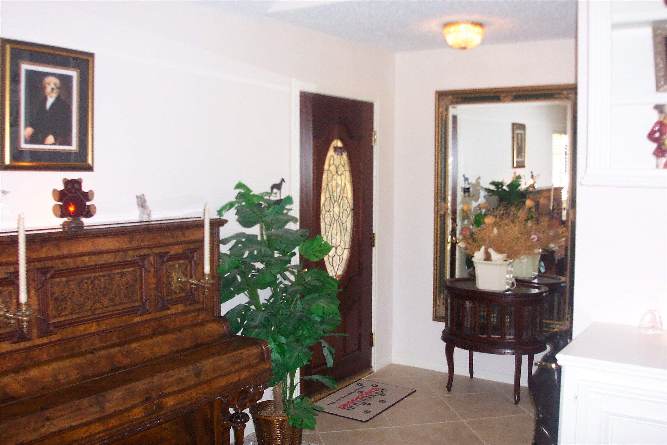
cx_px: 334
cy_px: 222
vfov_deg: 37.9
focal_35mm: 35
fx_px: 648
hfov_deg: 54.4
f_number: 2.8
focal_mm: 7.5
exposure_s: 1/30
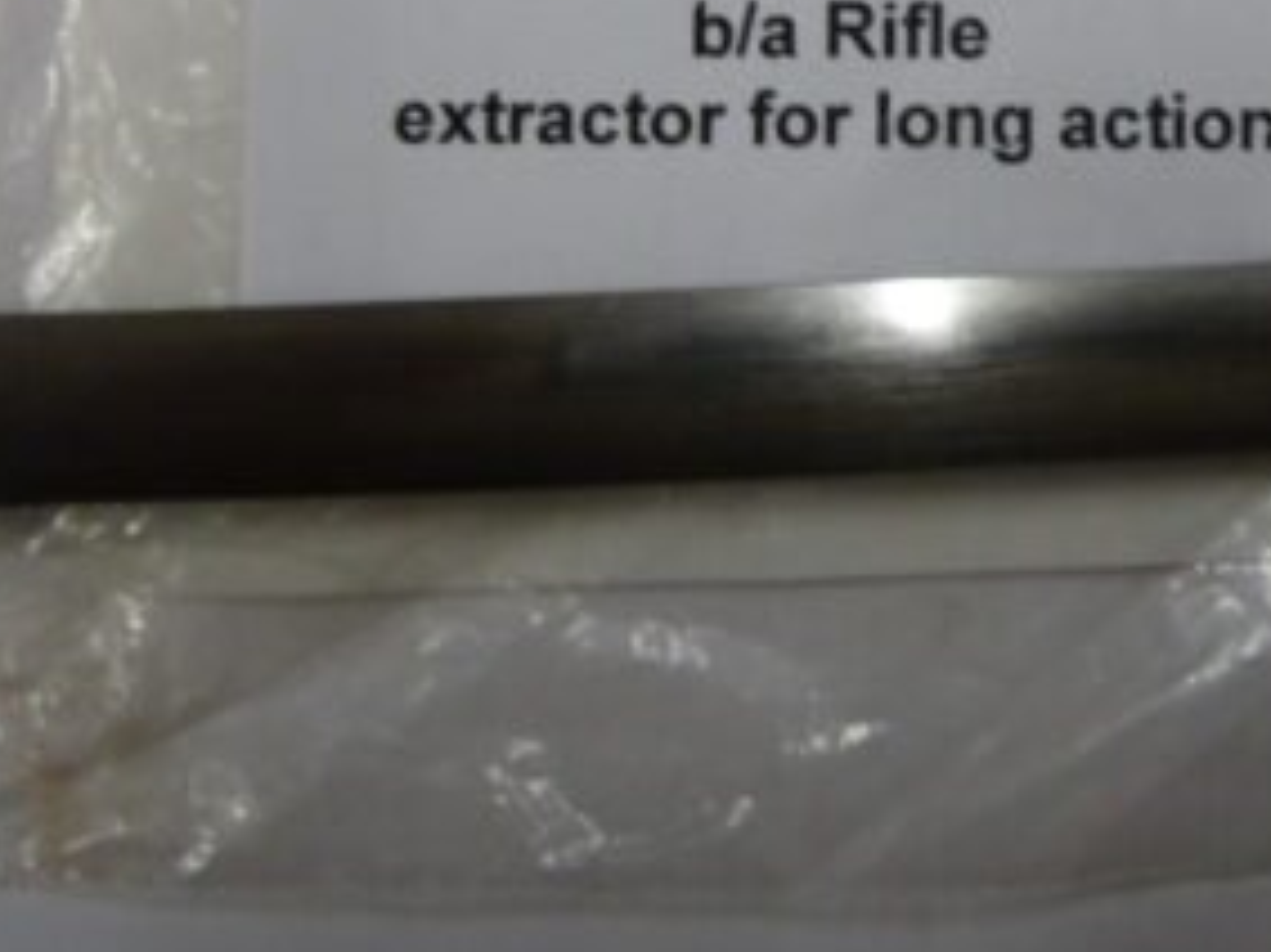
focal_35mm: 53
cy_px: 148
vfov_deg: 26.8
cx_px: 889
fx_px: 1945
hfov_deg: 35.7
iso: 200
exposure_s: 1/30
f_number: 3.3
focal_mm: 4.1
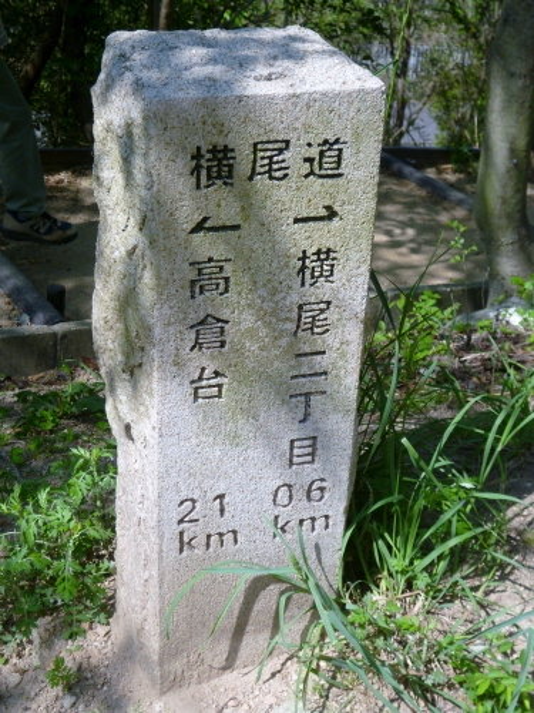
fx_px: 1111
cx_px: 267
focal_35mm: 54
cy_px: 356
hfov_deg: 27.0
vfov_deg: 35.5
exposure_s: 1/500
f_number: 3.6
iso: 100
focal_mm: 9.6
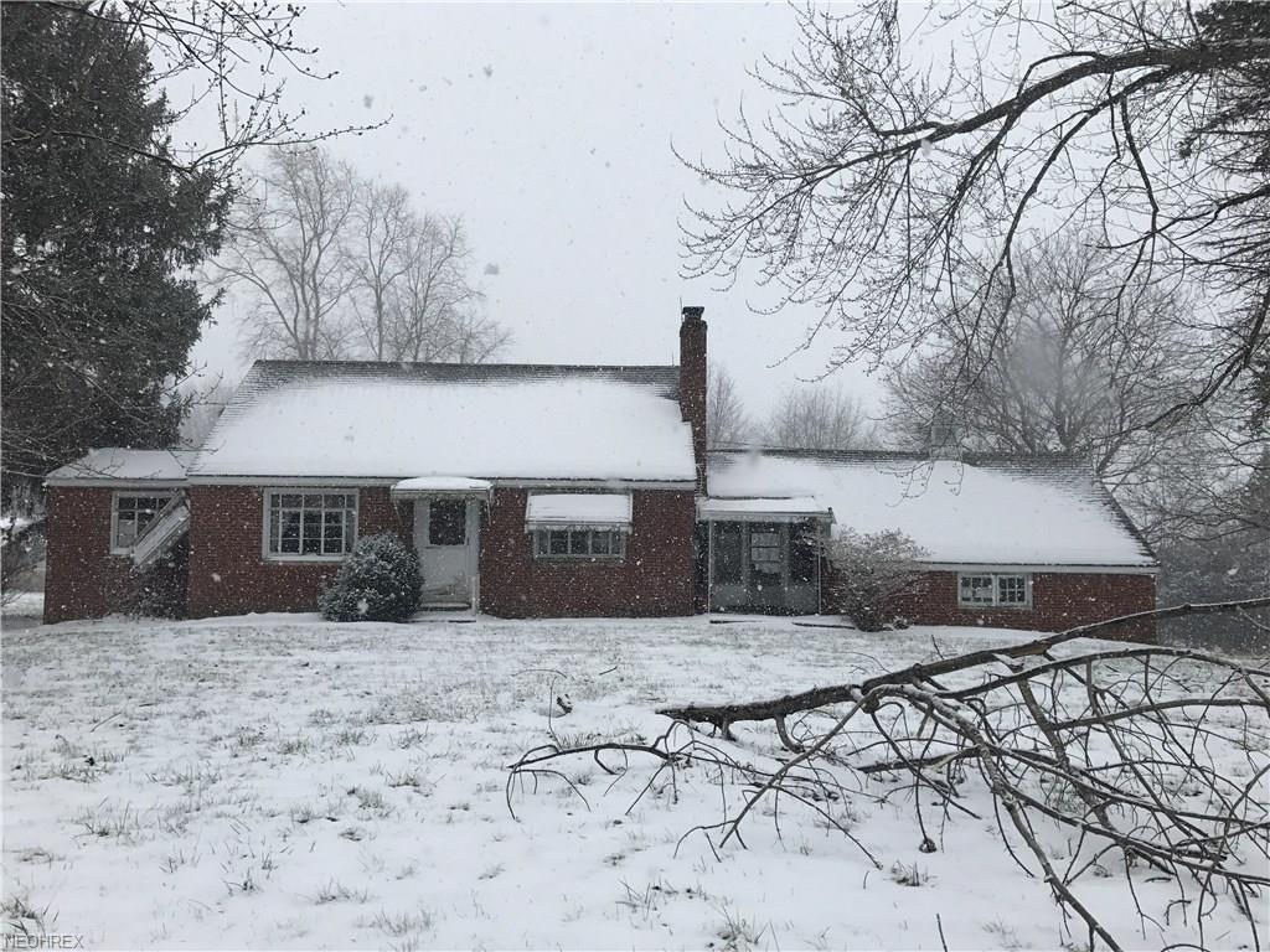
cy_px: 476
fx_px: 1027
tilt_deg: +5.1
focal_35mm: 28
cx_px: 635
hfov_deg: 63.4
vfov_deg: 49.7
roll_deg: -0.6
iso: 20
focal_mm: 3.99
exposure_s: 1/903
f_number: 1.8
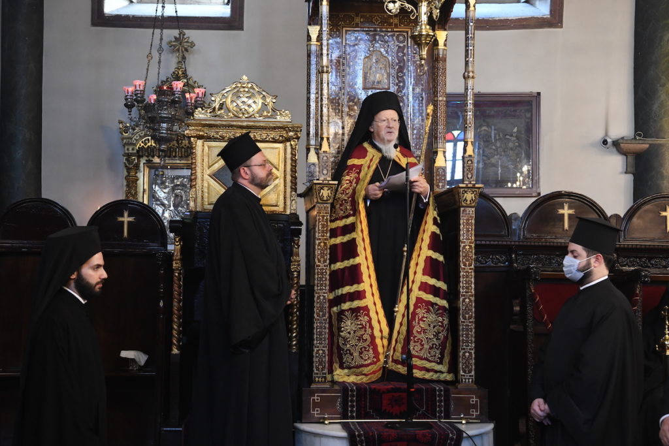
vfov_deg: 27.0
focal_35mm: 50
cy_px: 223
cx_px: 334
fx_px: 929
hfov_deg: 39.6
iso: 5000
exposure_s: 1/60
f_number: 5.6
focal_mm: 50
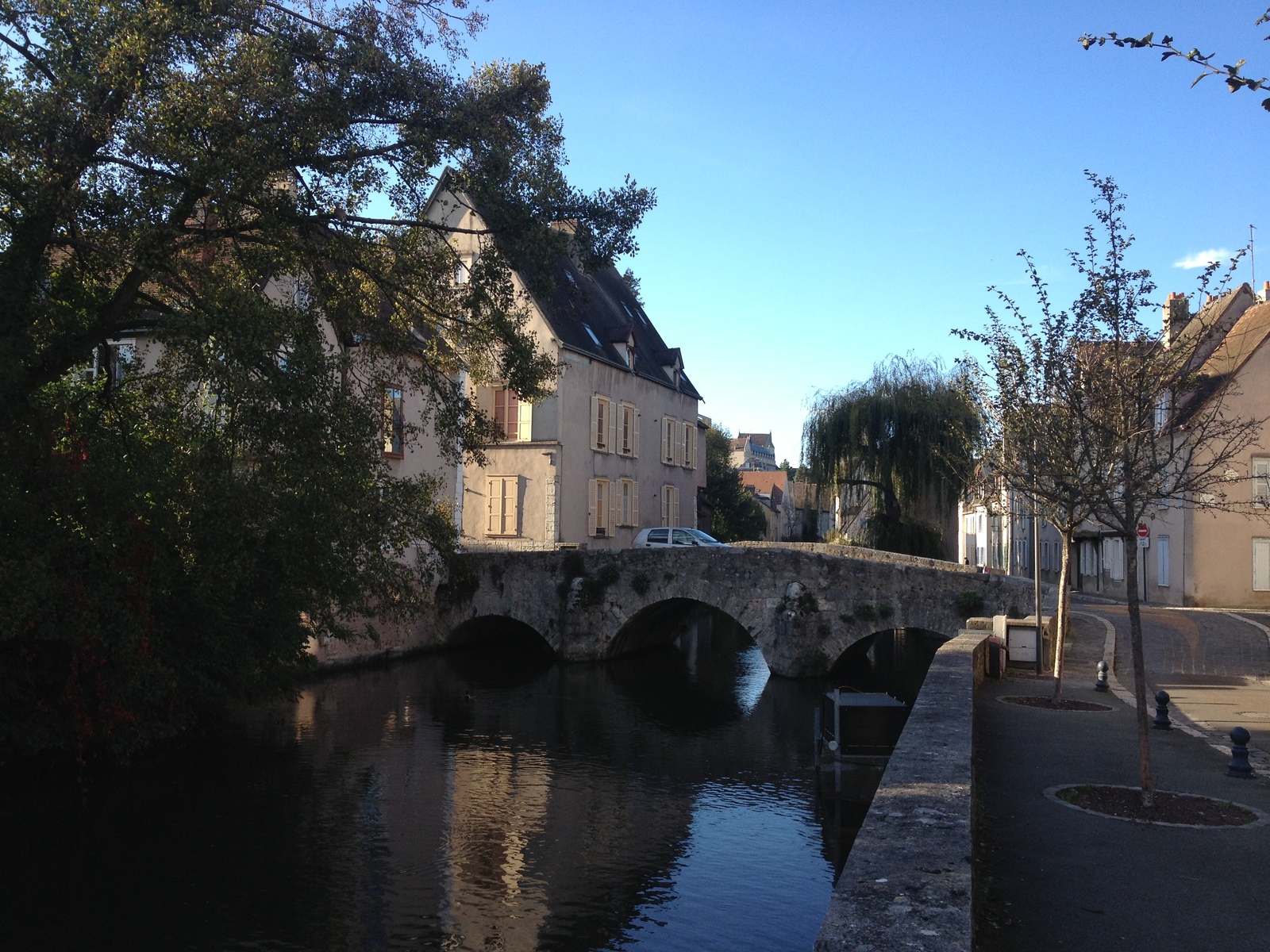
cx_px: 635
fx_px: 1284
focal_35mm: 35
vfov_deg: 40.7
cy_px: 476
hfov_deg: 52.6
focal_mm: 4.28
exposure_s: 1/525
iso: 50
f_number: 2.4
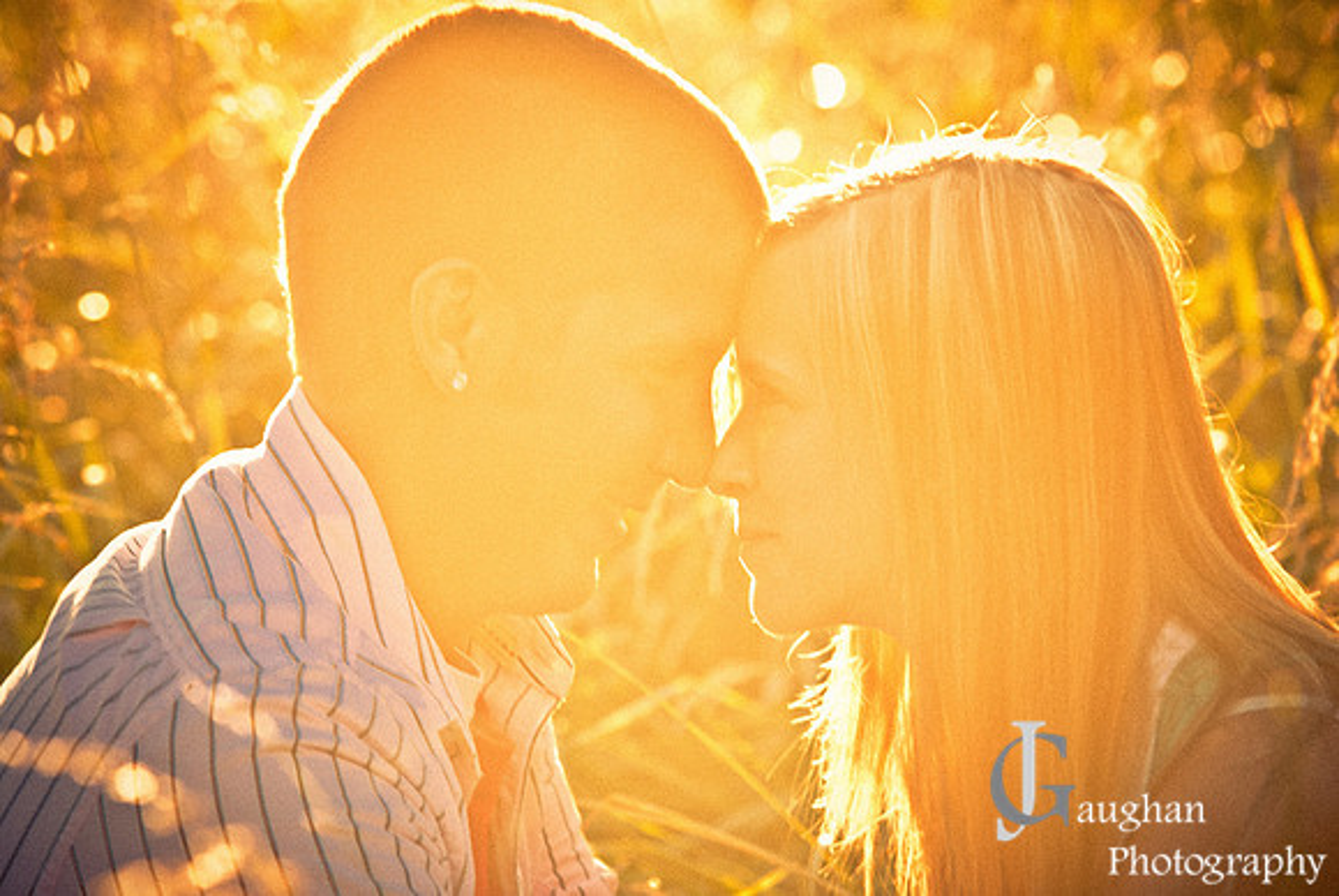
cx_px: 670
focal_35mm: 202
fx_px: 7539
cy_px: 448
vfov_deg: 6.8
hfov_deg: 10.1
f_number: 4
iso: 200
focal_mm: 135
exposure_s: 1/100
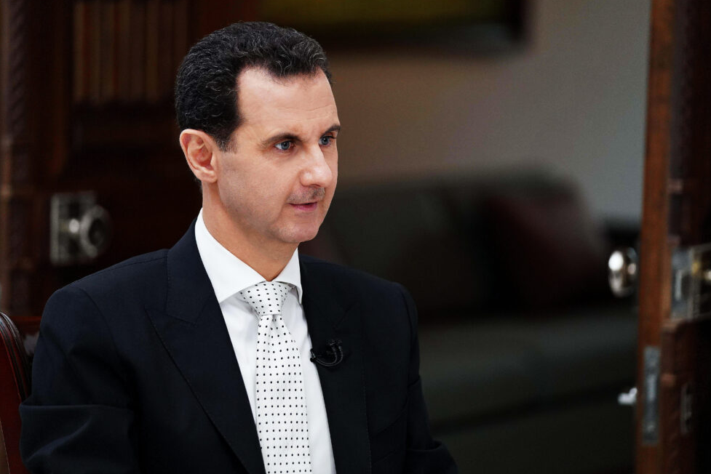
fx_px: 3477
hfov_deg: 11.7
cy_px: 227
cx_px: 354
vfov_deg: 7.8
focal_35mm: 176
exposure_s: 1/500
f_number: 2.8
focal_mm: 168
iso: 2500
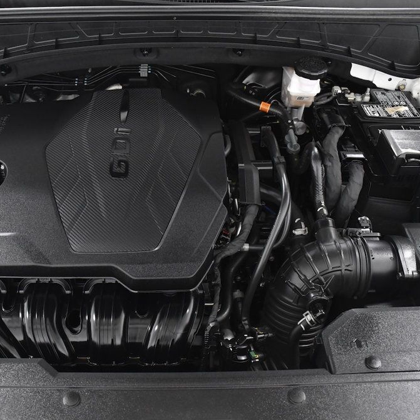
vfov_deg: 47.2
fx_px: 480
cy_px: 207
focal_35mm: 35
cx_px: 186
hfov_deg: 47.1
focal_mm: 18
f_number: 5.6
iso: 2000
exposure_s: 1/60
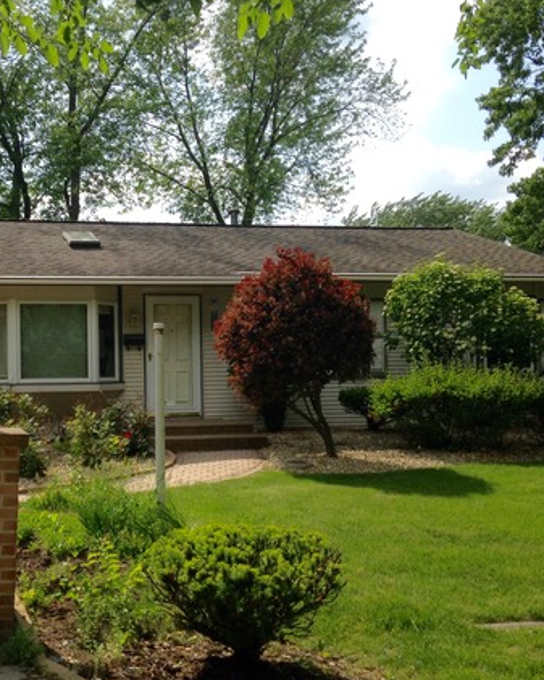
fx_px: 986
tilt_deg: +0.8
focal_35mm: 49
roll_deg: -1.2
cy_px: 368
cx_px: 149
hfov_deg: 30.4
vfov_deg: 38.0
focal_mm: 4.12
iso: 50
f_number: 2.4
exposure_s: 1/1427
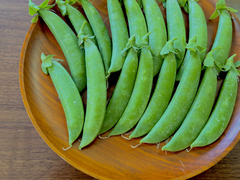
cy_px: 70
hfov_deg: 55.1
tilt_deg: -68.2
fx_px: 229
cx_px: 137
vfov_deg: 42.7
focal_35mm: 33
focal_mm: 5.96
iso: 160
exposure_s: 1/50
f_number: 1.6
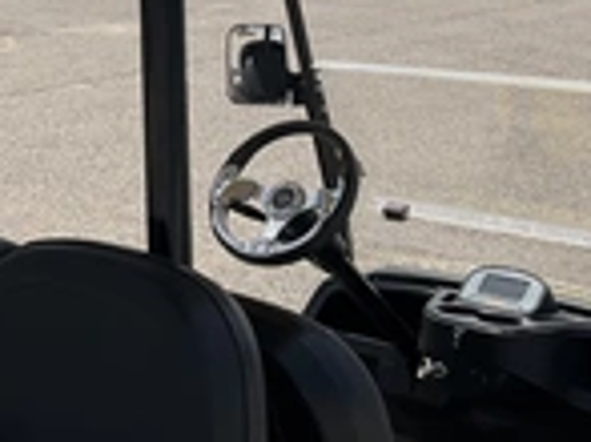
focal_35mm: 79
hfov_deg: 24.0
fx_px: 1348
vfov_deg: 18.1
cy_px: -16
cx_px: 52
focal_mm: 3
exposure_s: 1/2801
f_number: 1.8
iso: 25
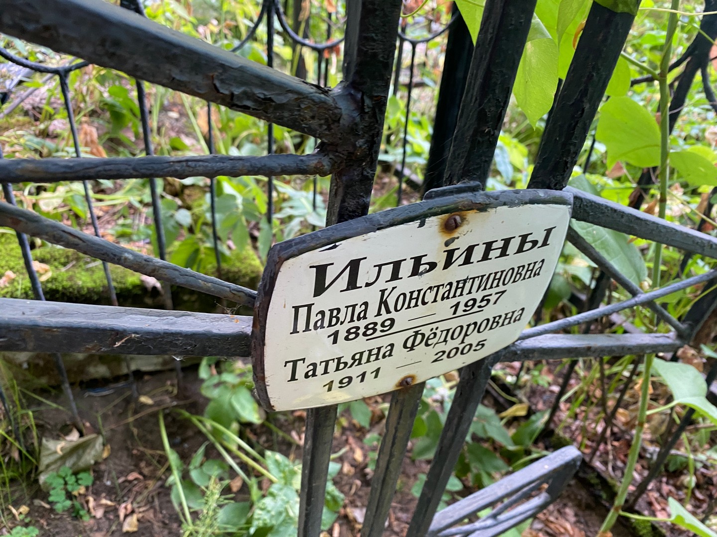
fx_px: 539
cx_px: 358
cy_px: 268
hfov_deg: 67.3
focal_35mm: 26
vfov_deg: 53.1
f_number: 1.8
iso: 160
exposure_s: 1/60
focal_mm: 4.25
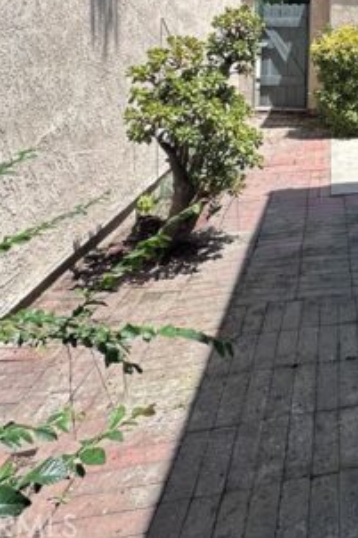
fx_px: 553
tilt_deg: +0.6
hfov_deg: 28.8
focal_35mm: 37
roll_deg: -1.9
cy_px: 32
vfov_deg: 45.8
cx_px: 474
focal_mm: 2.22
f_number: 2.2
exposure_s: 1/581
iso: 40
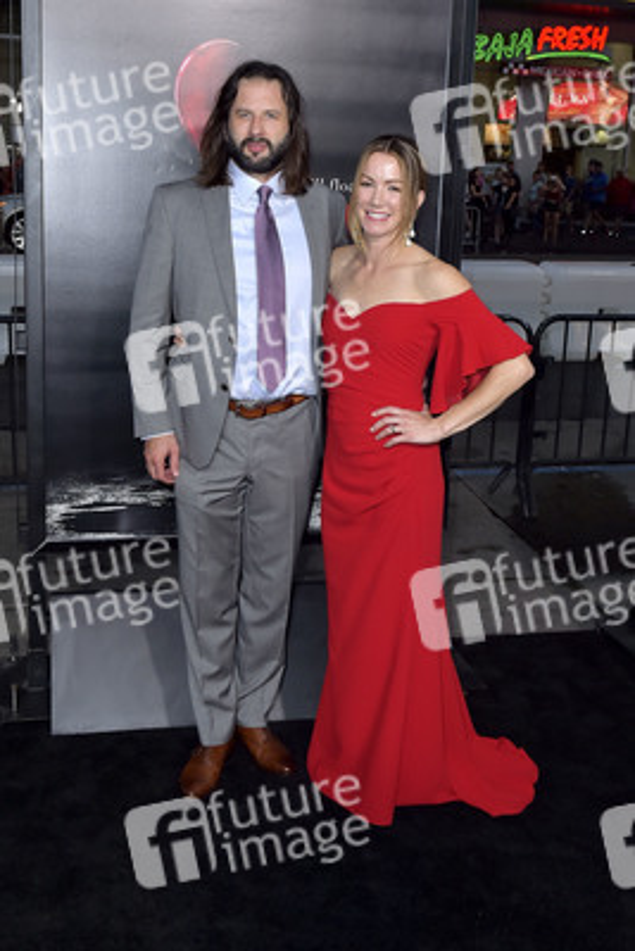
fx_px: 846
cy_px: 476
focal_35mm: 32
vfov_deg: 58.7
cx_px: 318
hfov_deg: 41.1
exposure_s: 1/250
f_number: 6.3
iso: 640
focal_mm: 32
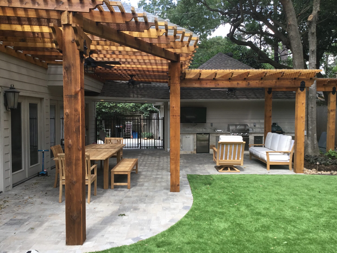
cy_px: 129
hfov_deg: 56.8
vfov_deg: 44.2
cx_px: 171
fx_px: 312
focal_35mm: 32
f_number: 2.4
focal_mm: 3.3
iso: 25
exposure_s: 1/256
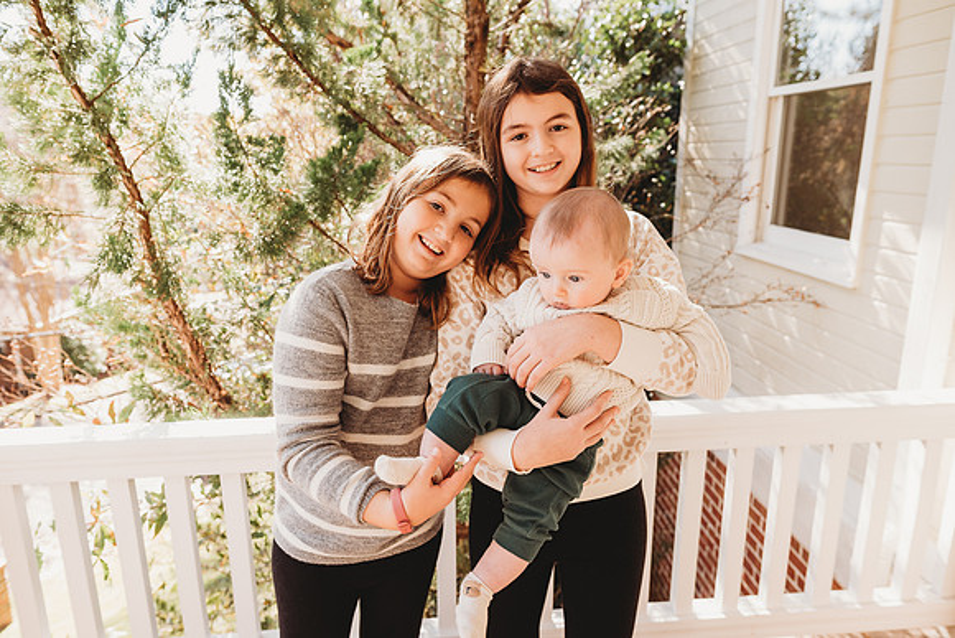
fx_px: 637
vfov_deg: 53.2
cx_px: 478
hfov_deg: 73.7
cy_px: 319
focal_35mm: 24
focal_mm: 24
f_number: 4.5
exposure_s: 1/200
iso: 400
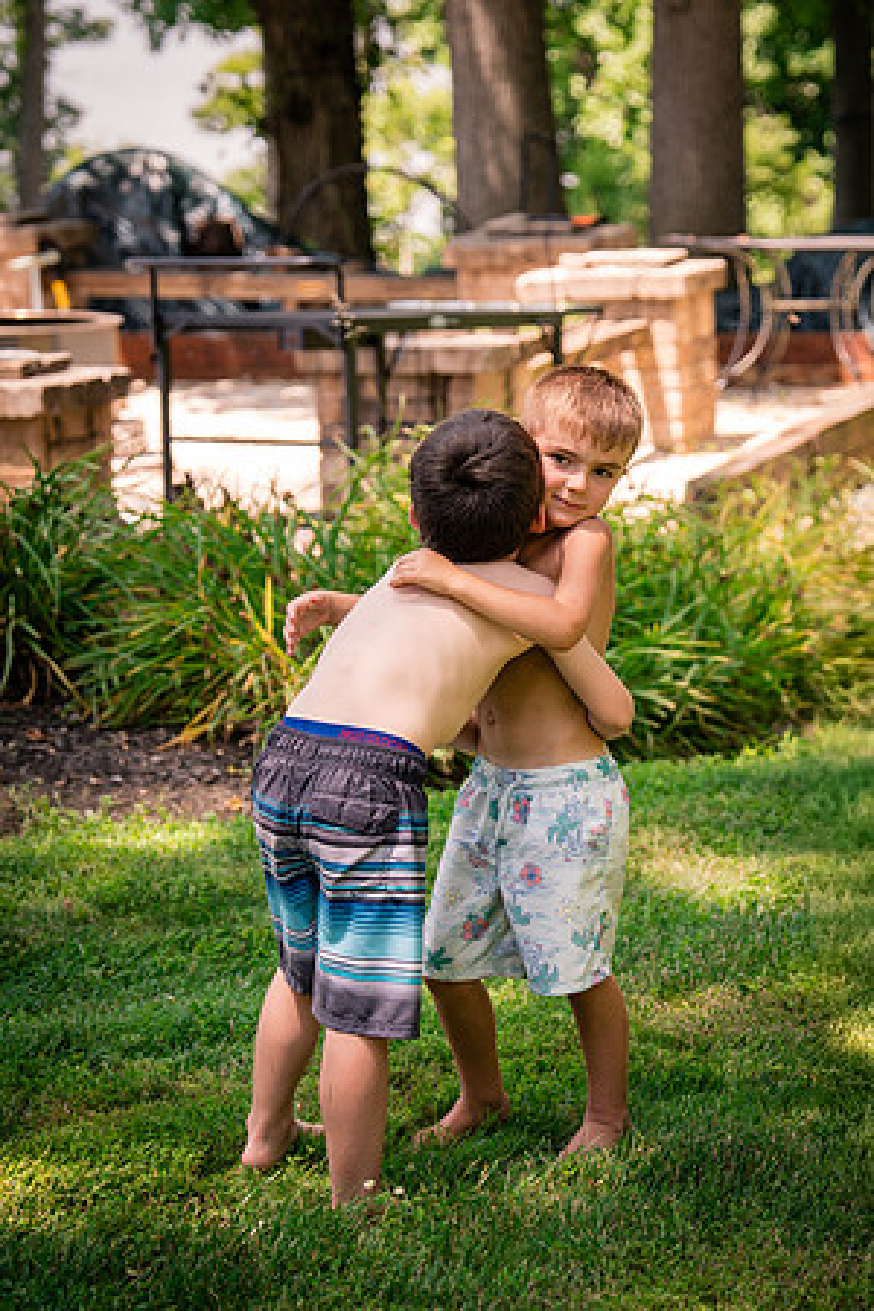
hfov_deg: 11.6
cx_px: 788
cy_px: 710
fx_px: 4262
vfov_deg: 17.5
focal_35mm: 117
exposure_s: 1/1000
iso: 400
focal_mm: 70
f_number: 2.8
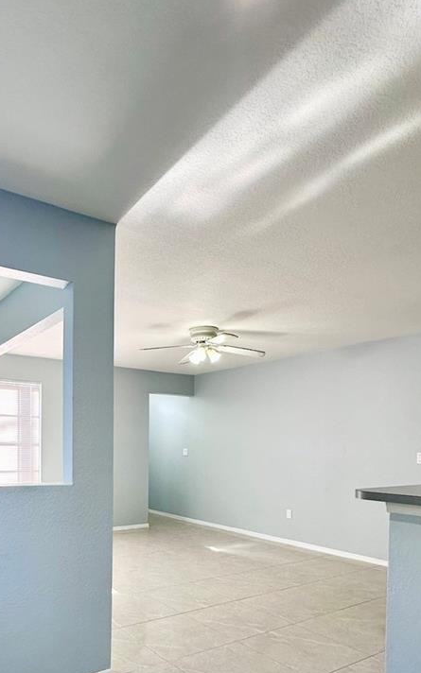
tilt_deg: -0.3
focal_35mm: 25
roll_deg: -2.1
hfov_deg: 47.8
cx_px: 115
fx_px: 459
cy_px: 457
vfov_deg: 70.1
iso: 100
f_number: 2.2
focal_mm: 2.22
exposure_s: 1/120
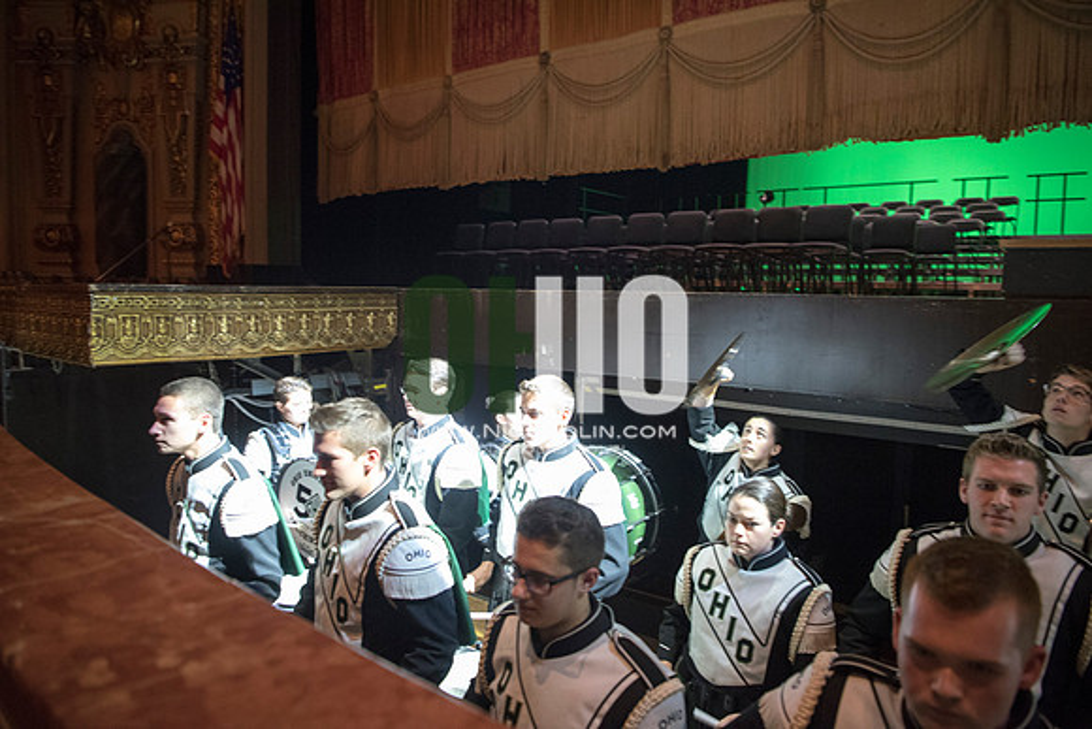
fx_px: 728
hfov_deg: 73.7
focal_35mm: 24
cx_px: 546
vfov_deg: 53.2
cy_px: 364
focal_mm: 24
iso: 4000
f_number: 2.8
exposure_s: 1/100
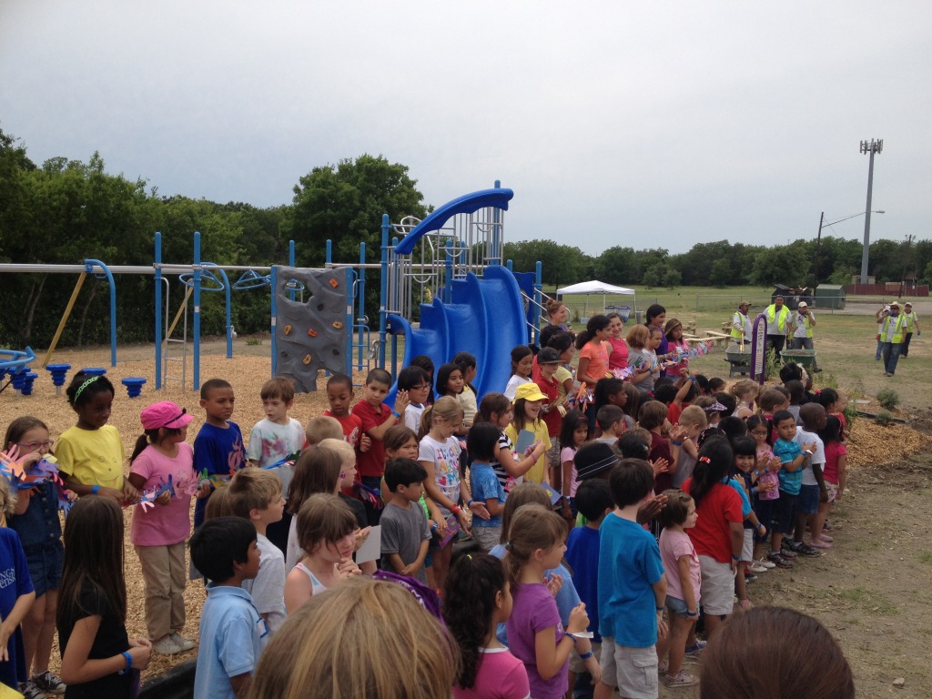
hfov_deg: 52.6
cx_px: 466
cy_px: 350
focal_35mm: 35
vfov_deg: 40.7
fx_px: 942
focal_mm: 4.28
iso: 50
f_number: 2.4
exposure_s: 1/1842
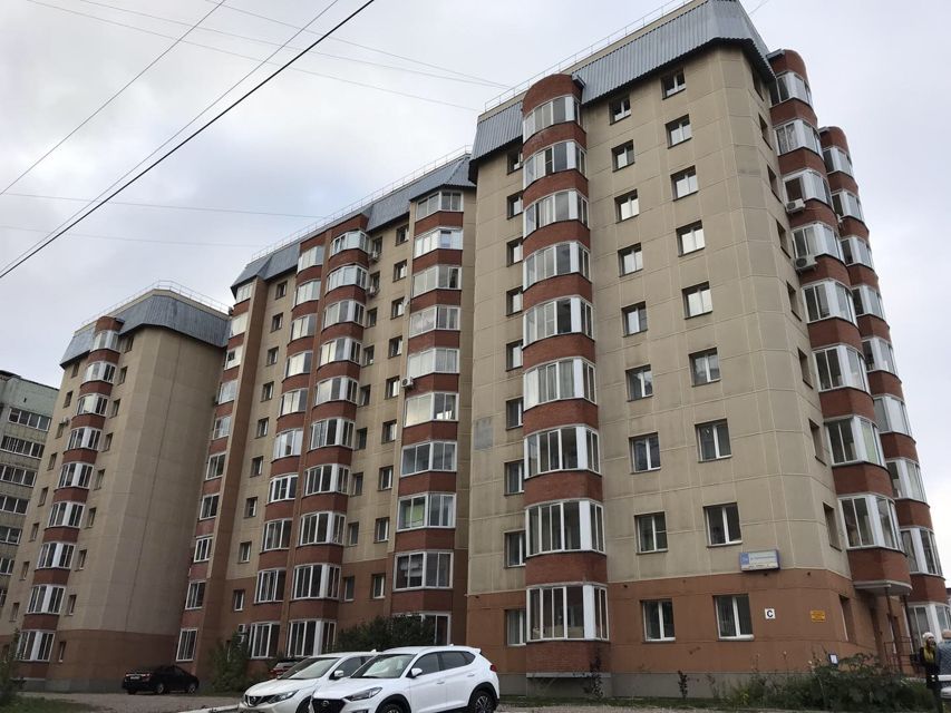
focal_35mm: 28
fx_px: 769
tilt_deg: +25.1
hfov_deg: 63.4
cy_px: 356
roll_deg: -1.2
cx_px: 476
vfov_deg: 49.8
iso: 20
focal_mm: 3.99
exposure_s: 1/577
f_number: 1.8
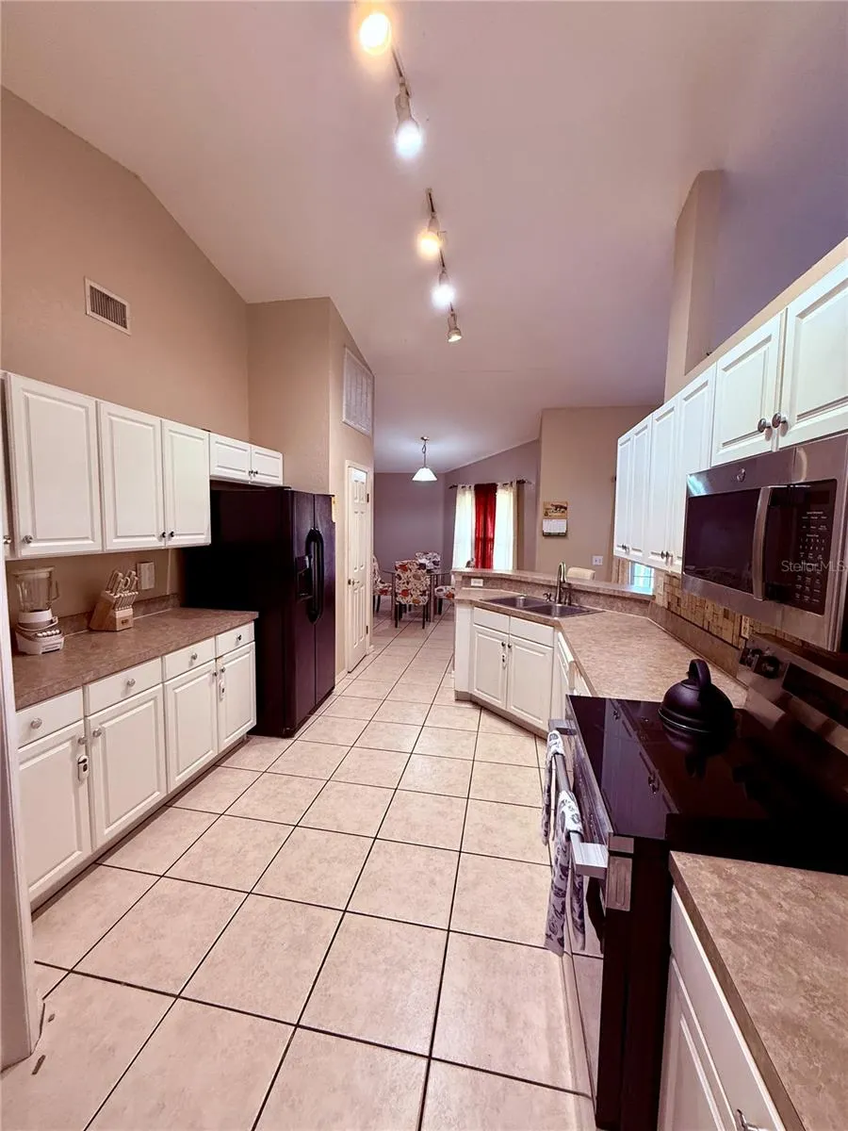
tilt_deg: -5.1
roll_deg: -1.6
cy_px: 566
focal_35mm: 14
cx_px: 424
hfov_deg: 85.7
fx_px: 457
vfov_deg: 102.1
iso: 320
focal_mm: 2.22
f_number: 2.2
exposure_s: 1/60
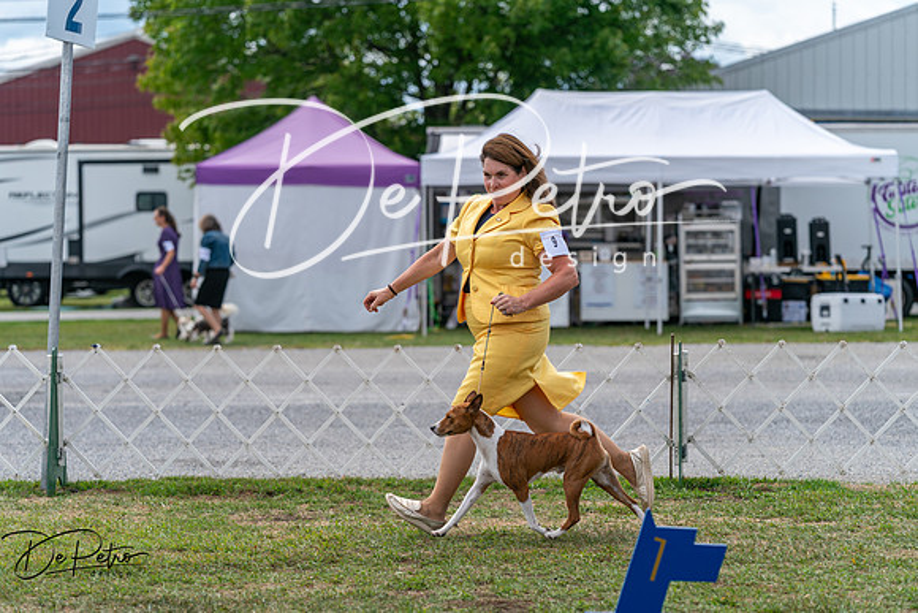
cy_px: 306
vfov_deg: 11.5
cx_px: 459
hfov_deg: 17.2
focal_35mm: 119
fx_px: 3035
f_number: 4
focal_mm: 119
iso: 160
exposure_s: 1/1600
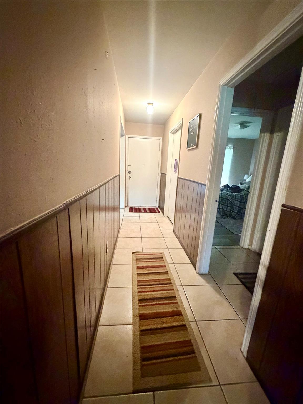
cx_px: 152
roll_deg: -1.9
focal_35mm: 14
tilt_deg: -12.7
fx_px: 163
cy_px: 202
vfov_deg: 102.1
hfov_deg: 85.7
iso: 1000
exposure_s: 1/40
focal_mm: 2.22
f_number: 2.2
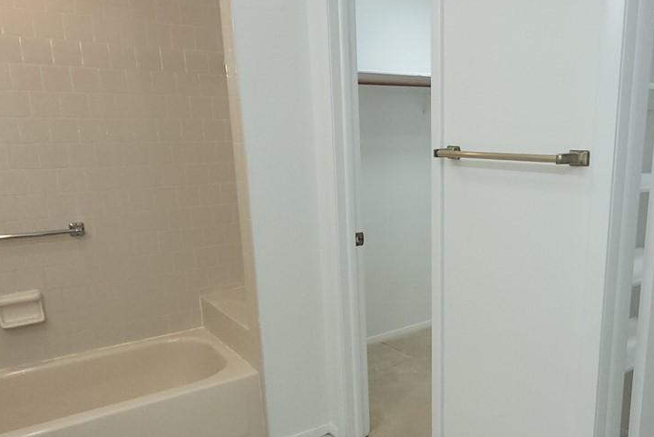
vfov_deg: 43.4
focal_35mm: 30
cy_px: 263
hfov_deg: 60.7
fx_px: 545
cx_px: 425
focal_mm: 1.74
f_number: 2.2
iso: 80
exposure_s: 1/60
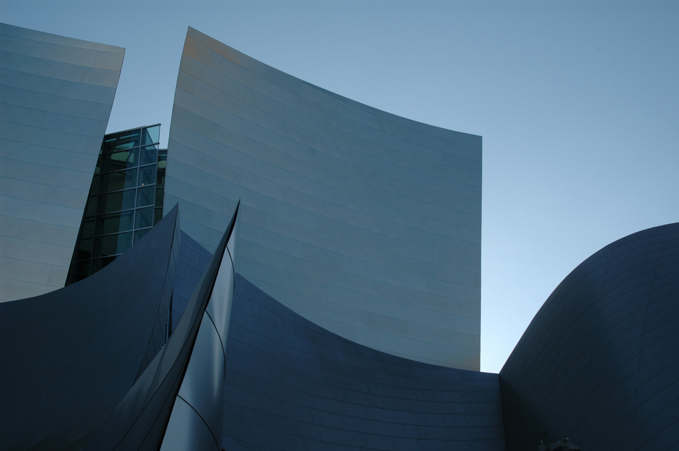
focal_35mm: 42
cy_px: 226
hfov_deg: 46.4
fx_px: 792
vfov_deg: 31.8
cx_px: 340
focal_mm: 28
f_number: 10
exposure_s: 1/320
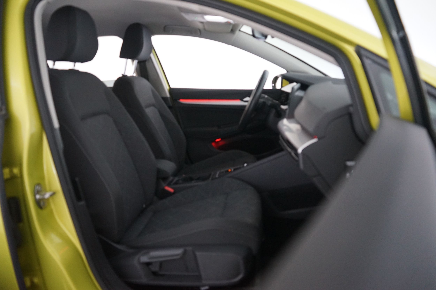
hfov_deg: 53.1
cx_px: 218
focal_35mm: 36
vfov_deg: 36.9
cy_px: 145
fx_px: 436
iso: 4000
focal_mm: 36
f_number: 4
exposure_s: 1/15
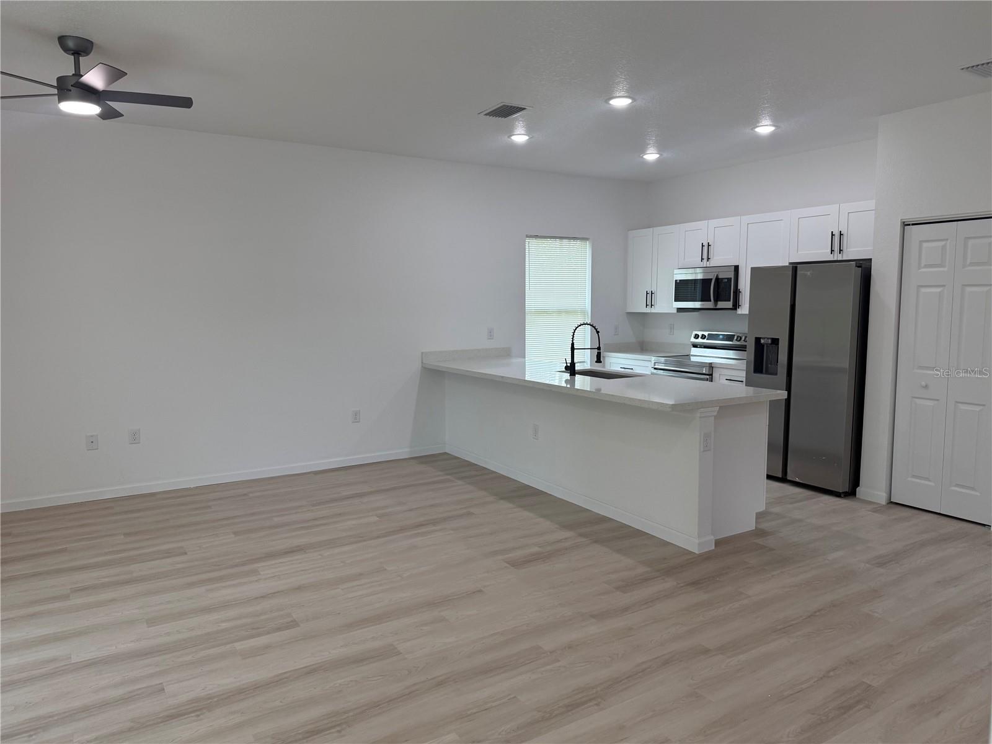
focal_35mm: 24
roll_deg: -0.1
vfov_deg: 56.8
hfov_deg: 71.6
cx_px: 496
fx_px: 688
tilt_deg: -6.0
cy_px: 372
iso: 125
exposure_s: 1/232
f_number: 1.78
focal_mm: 6.76
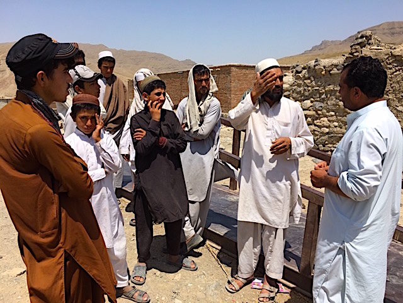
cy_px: 152
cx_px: 202
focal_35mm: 29
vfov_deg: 48.2
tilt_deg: -9.9
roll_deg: +0.5
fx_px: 338
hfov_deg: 61.7
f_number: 2.2
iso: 25
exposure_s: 1/1637
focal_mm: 4.15
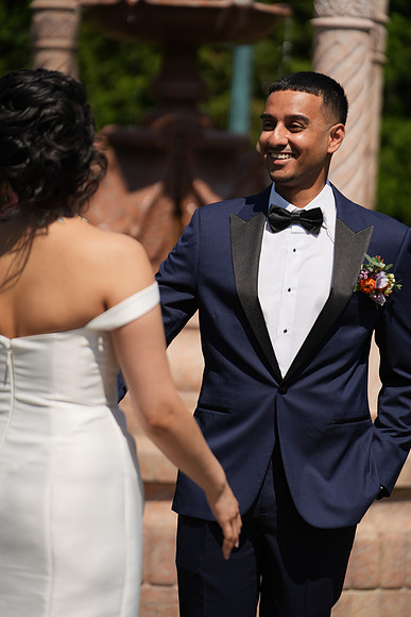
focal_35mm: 150
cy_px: 308
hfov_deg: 9.2
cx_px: 206
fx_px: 2567
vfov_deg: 13.7
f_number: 3.2
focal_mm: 150
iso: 125
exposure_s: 1/4000
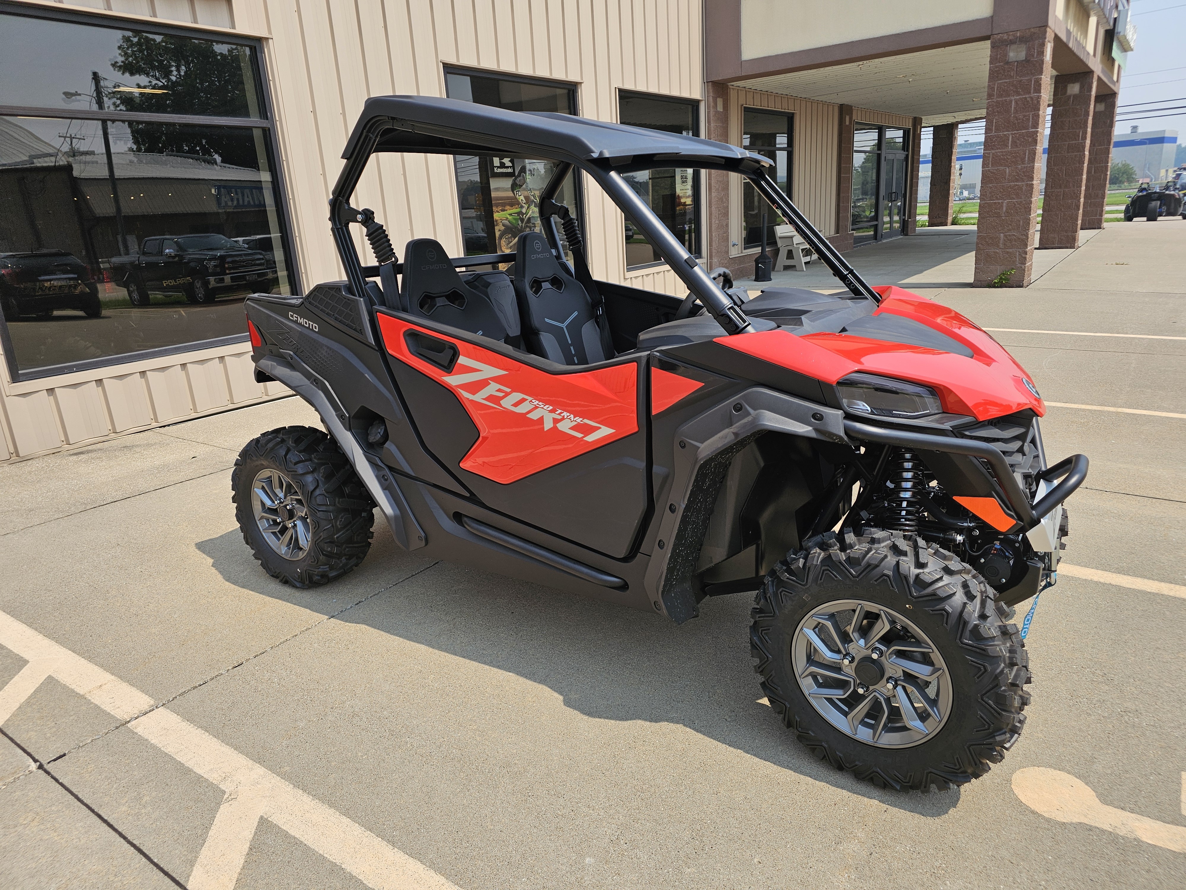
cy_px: 445
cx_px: 593
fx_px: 788
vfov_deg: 58.9
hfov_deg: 73.9
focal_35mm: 23
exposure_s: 1/603
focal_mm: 6.3
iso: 10
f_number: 1.7
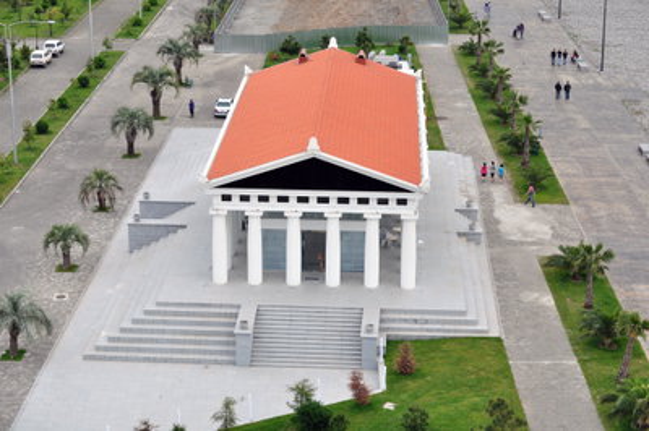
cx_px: 324
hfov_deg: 27.0
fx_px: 1351
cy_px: 216
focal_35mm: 75
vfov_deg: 18.2
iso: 500
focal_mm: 50
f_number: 5.6
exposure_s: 1/125
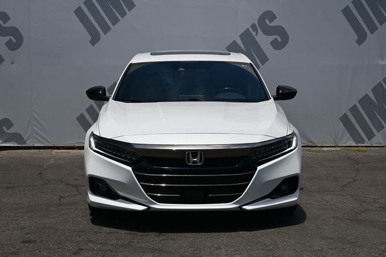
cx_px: 193
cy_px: 128
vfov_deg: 21.5
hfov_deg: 31.9
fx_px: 675
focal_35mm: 63
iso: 100
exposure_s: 1/320
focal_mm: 42
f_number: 6.3
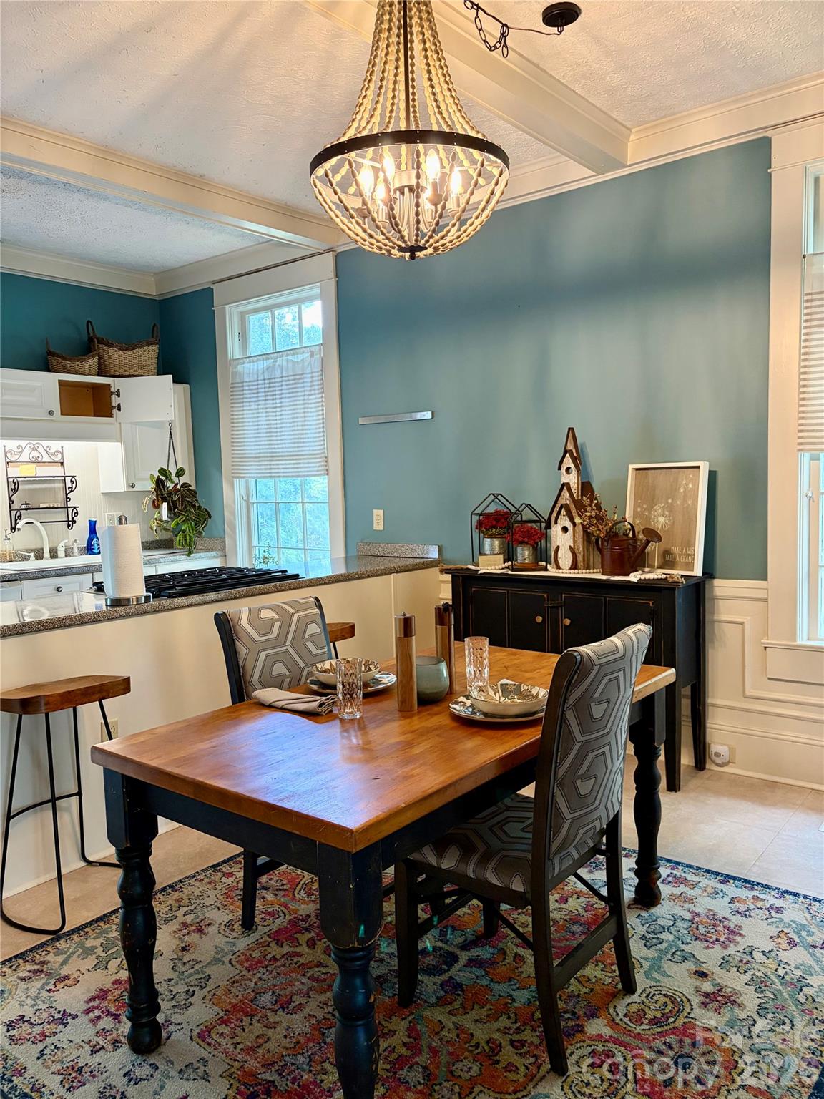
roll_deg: +1.4
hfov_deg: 53.1
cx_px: 412
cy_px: 550
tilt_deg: -4.6
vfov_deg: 67.3
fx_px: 825
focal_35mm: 26
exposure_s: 1/60
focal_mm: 5.96
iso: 320
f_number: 1.6
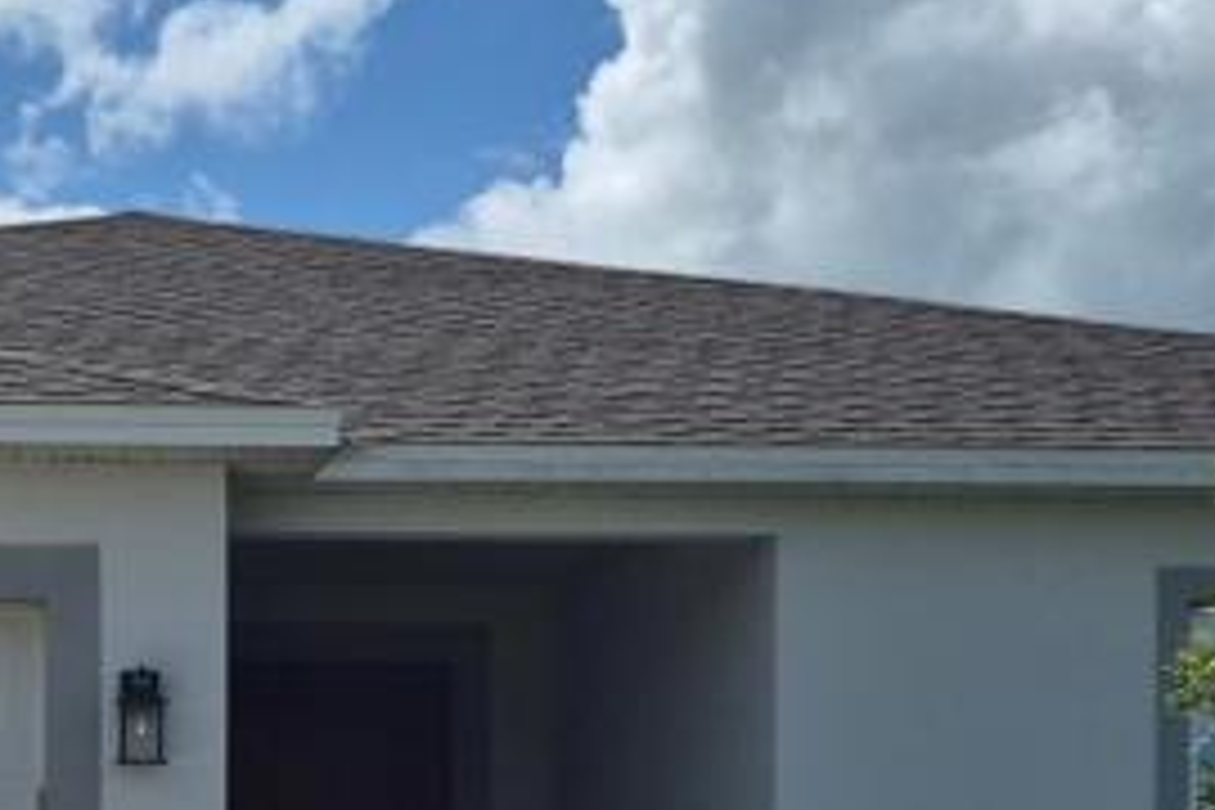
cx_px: 171
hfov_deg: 23.4
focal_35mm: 85
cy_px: 945
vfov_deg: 15.5
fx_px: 2869
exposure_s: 1/7696
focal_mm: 5.4
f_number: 1.8
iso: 50
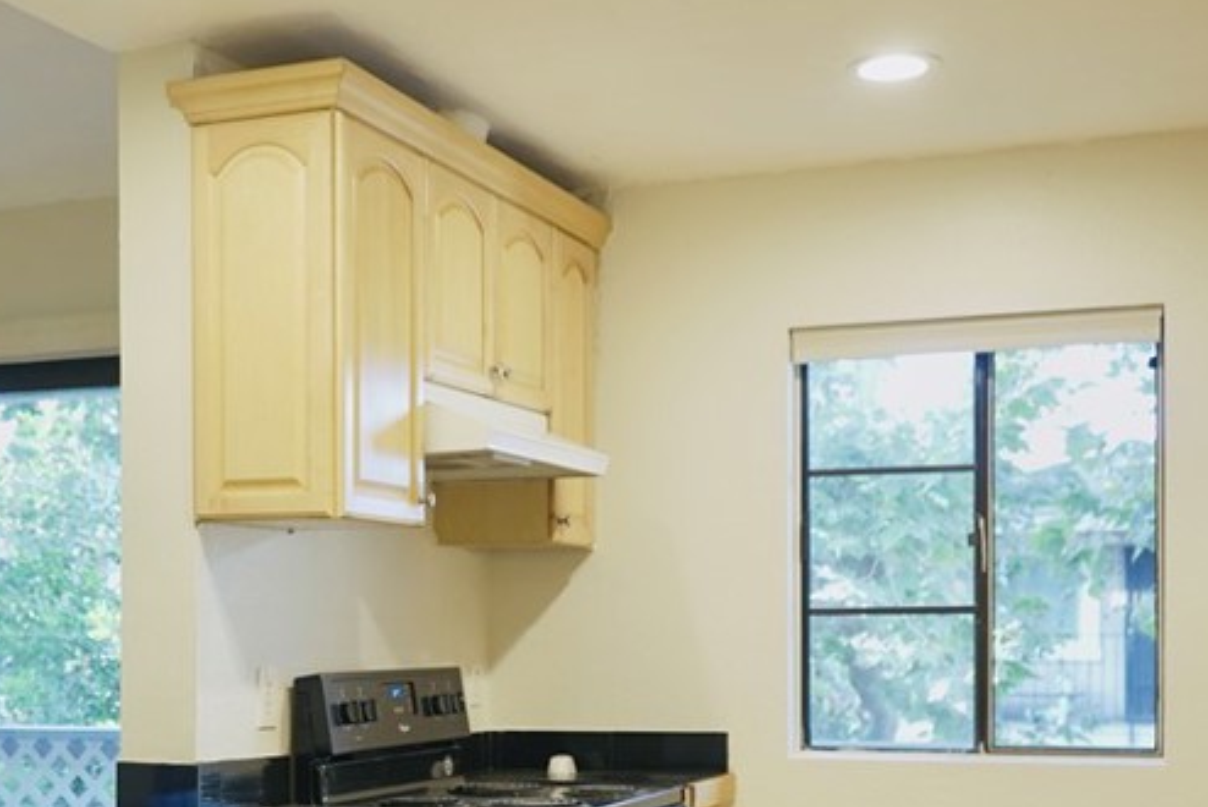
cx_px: 435
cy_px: 669
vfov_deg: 23.0
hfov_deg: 34.2
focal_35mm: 58
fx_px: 1947
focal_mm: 28
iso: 500
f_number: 3.5
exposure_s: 1/40
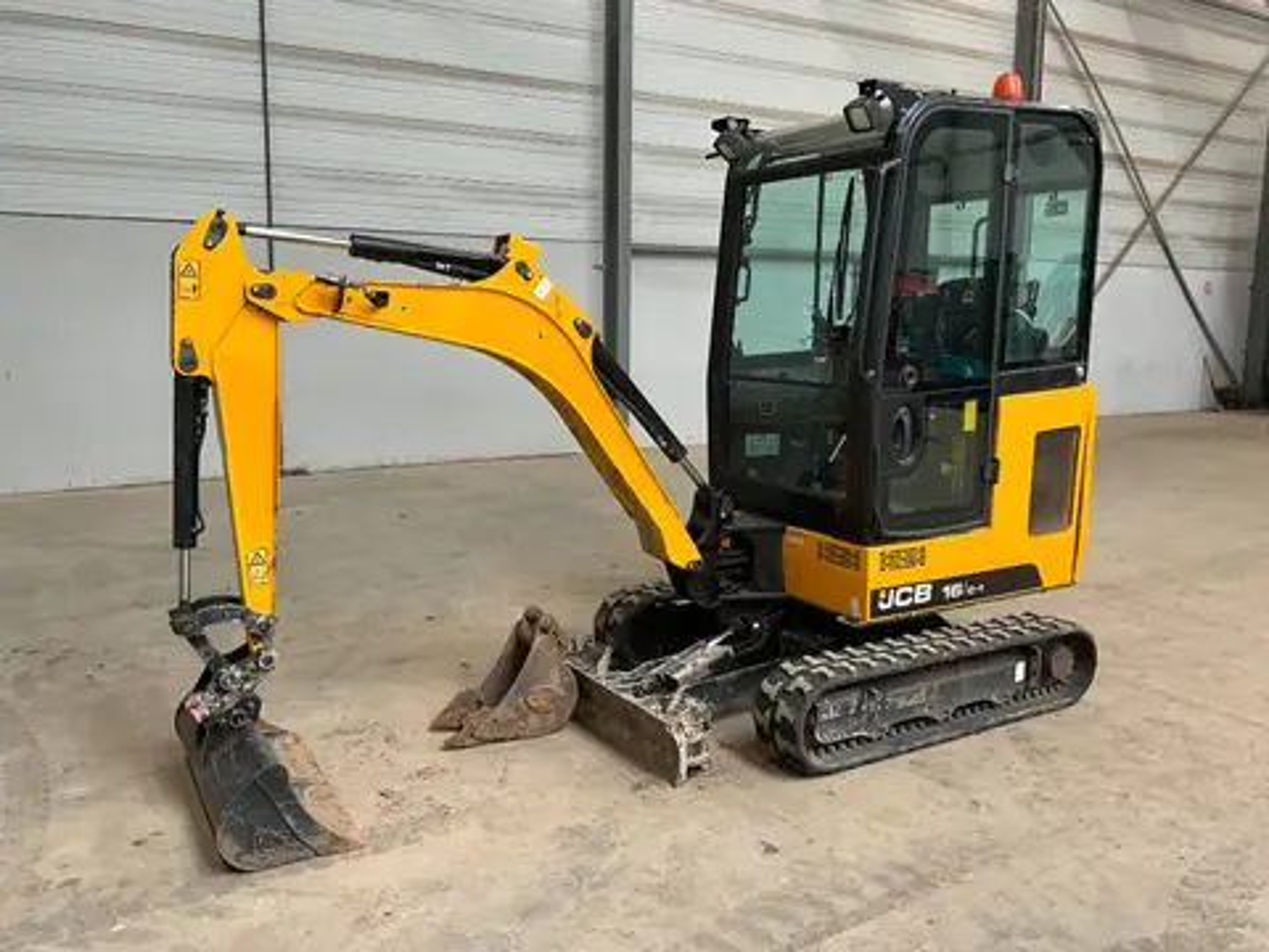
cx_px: 634
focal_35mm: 29
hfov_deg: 61.7
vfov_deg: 48.2
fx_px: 1063
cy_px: 476
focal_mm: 3
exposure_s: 1/60
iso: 80
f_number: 1.8
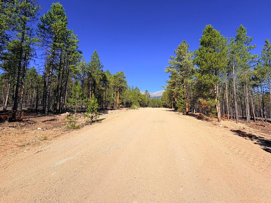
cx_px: 152
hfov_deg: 94.0
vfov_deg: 77.9
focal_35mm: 16
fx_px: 125
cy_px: 92
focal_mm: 2.22
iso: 50
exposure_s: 1/2028
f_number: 2.2
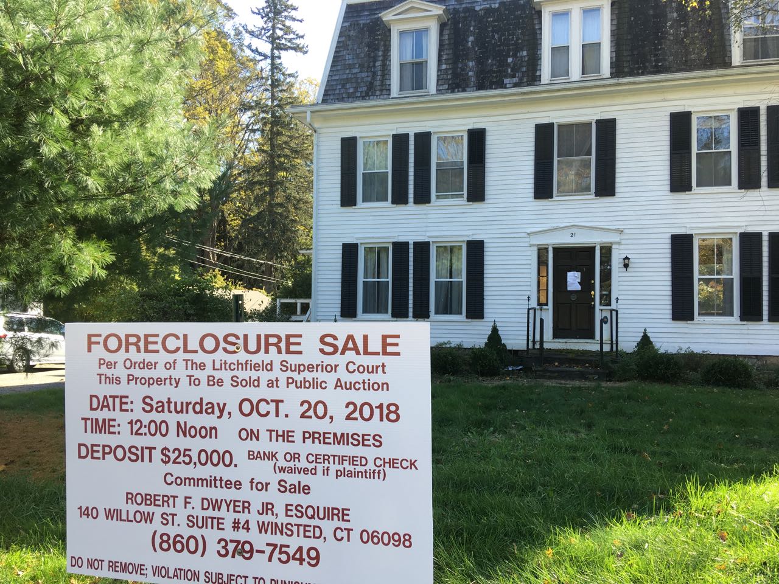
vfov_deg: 48.2
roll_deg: -0.3
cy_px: 292
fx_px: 653
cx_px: 390
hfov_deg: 61.7
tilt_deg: +0.9
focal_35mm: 29
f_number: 2.2
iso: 25
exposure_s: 1/194
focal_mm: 4.15
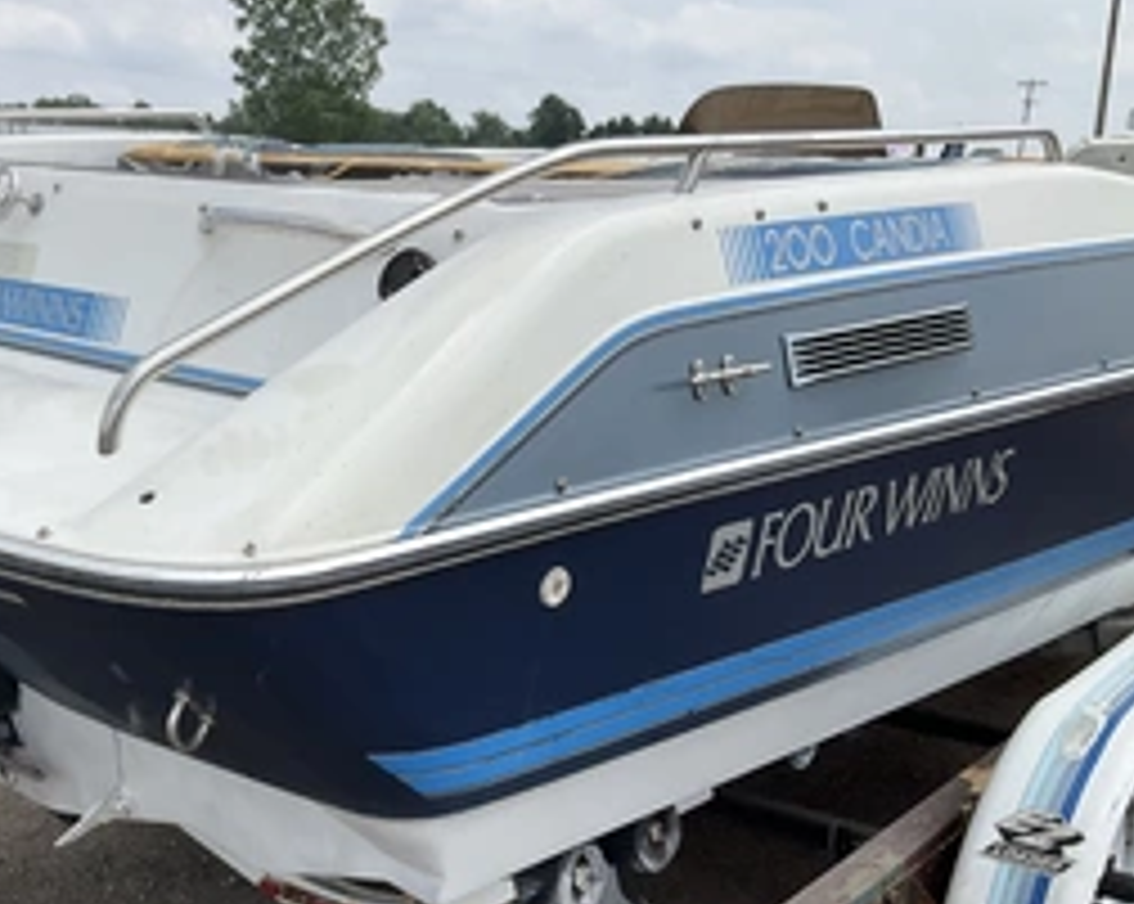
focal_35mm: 45
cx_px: 324
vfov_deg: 33.0
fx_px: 1509
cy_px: 630
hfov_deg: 40.4
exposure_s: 1/1984
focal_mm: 3
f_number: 1.8
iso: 25
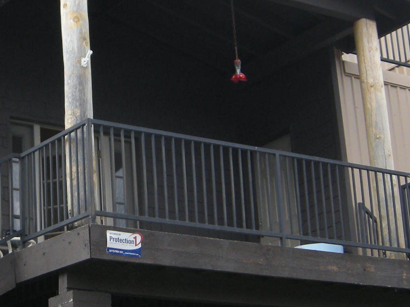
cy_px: 143
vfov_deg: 14.2
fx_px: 1231
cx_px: 99
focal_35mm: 104
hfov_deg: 18.8
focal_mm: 7.5
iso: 64
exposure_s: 1/170
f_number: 2.7
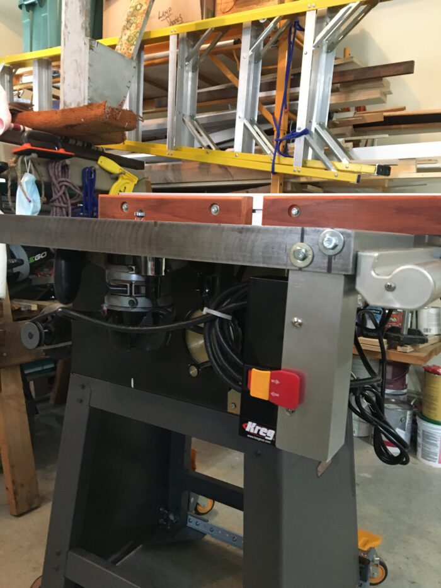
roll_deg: -3.4
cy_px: 294
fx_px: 492
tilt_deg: -6.2
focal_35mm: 29
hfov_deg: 48.2
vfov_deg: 61.7
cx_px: 220
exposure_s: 1/15
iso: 250
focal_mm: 4.15
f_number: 2.2
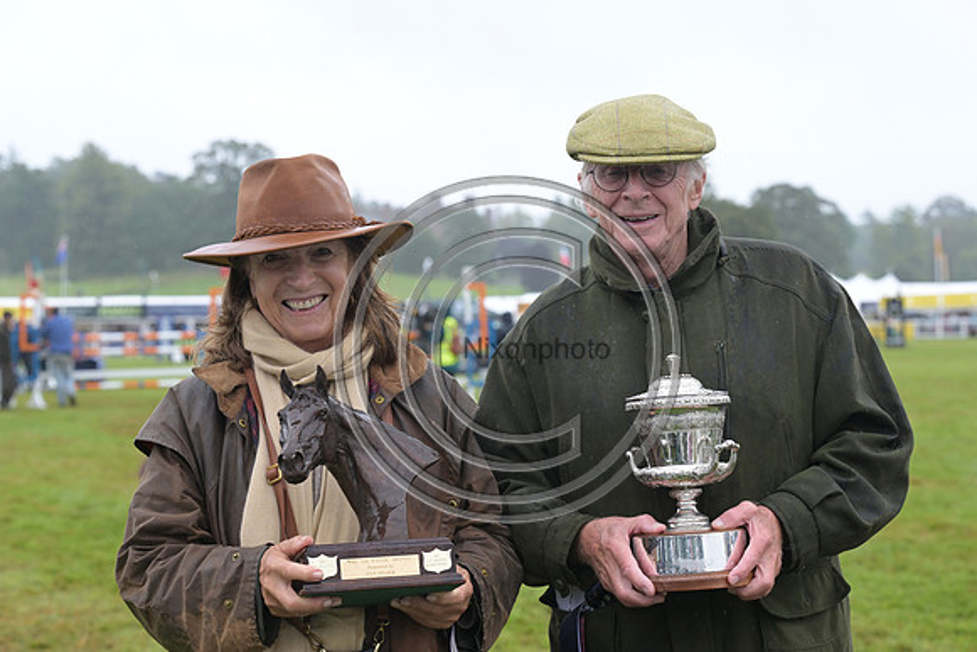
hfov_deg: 28.8
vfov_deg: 19.5
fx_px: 1900
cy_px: 326
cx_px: 488
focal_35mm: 70
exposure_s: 1/800
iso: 900
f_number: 5.6
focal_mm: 70
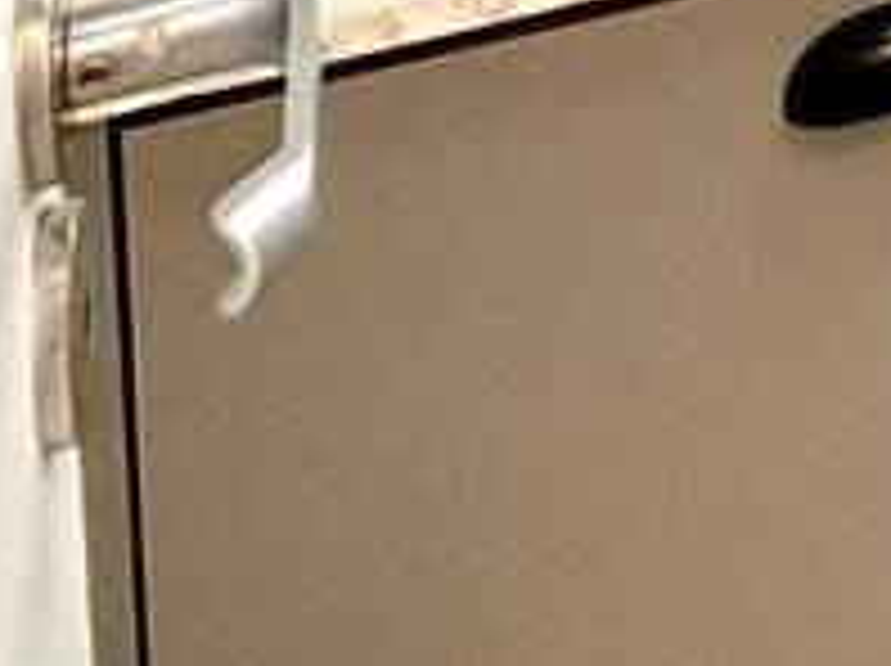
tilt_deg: -3.7
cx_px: 2174
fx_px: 2622
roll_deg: -0.5
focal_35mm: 102
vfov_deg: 11.0
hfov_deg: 13.6
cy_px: -1170
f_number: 2.2
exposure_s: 1/60
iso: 200
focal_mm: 2.22
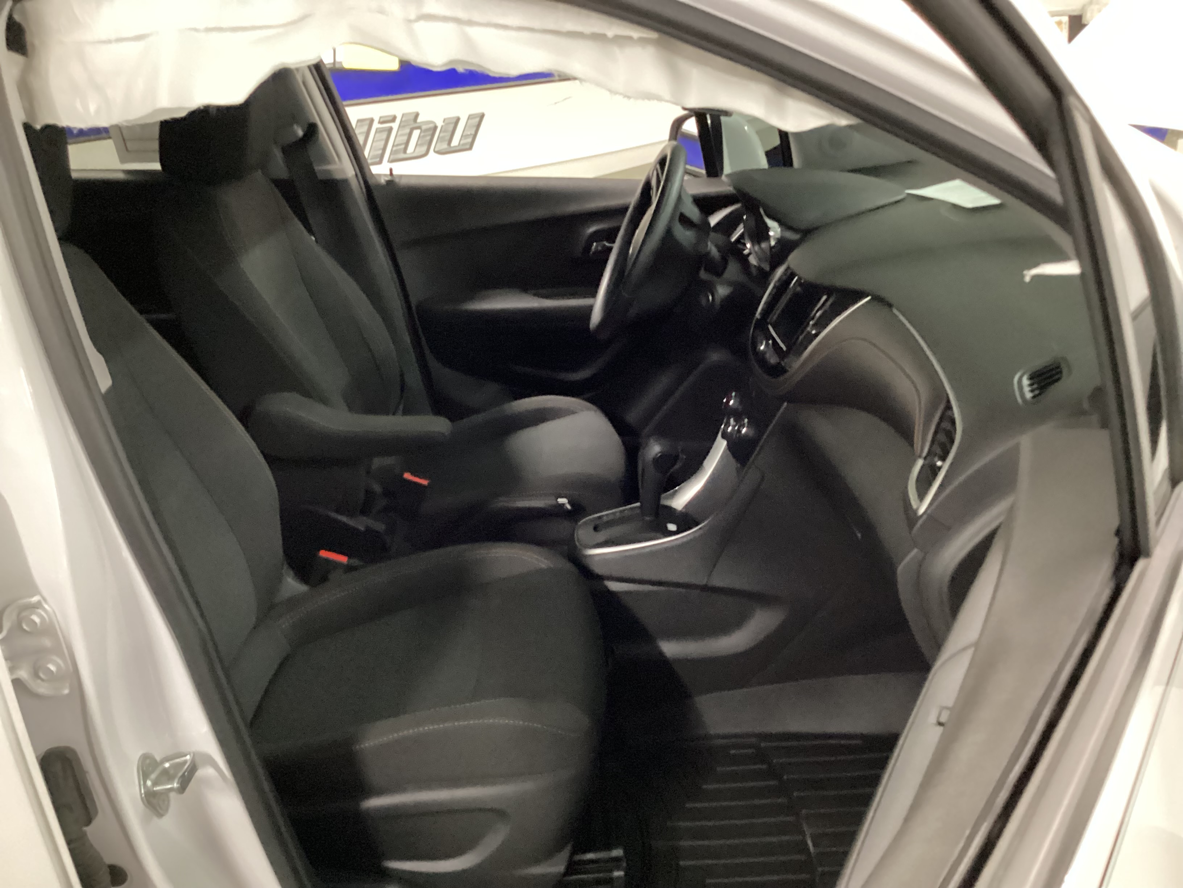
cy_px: 444
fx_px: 1059
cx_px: 592
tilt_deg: -23.7
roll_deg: +3.0
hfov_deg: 58.4
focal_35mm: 31
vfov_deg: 45.4
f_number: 2.4
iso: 640
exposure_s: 1/17
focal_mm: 3.3
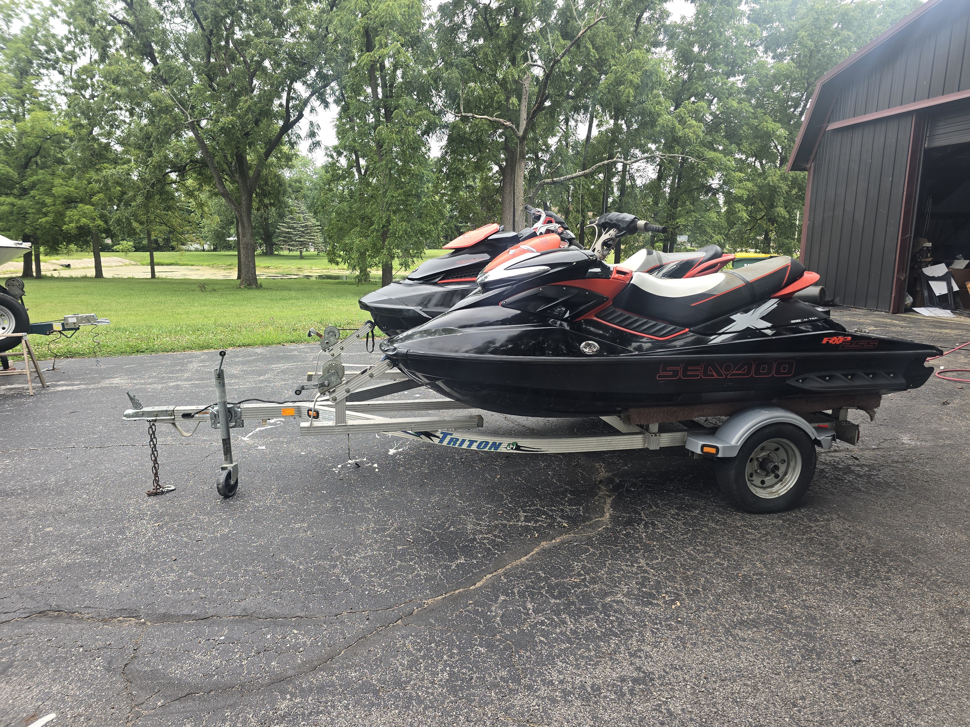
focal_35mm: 23
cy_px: 364
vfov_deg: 58.9
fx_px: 644
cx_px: 485
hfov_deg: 73.9
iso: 12
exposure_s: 1/136
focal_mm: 6.3
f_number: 1.7
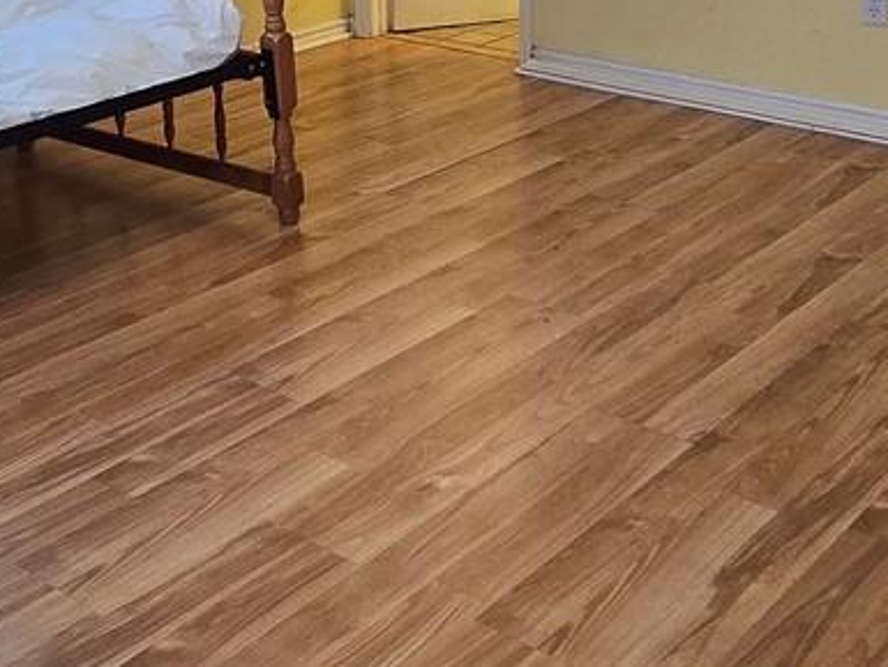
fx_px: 1386
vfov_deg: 25.2
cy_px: -62
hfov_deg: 35.4
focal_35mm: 54
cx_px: 353
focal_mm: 2.2
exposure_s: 1/60
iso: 250
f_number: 2.2
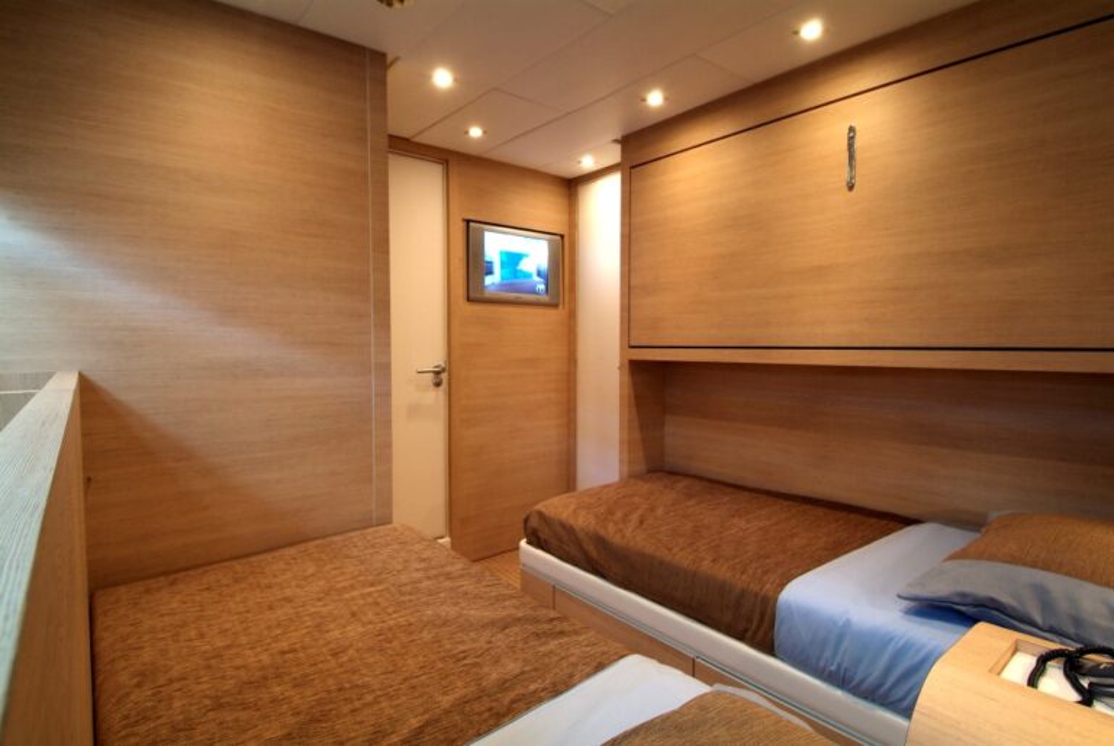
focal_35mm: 18
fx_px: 558
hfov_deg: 89.9
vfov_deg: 67.5
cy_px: 373
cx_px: 557
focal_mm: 12
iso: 160
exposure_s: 1
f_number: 11
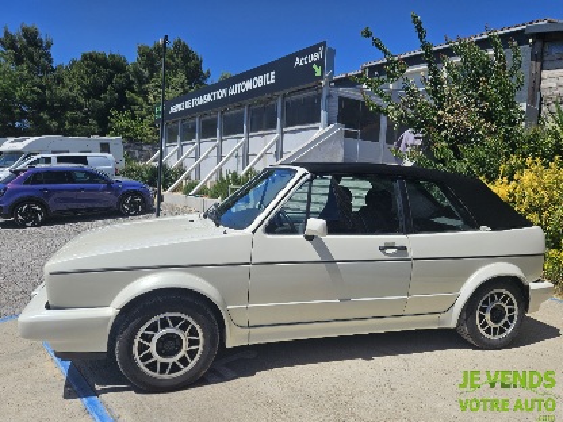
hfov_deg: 73.9
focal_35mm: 23
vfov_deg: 58.9
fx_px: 374
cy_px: 211
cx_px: 282
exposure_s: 1/5000
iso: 25
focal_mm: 5.4
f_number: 1.8
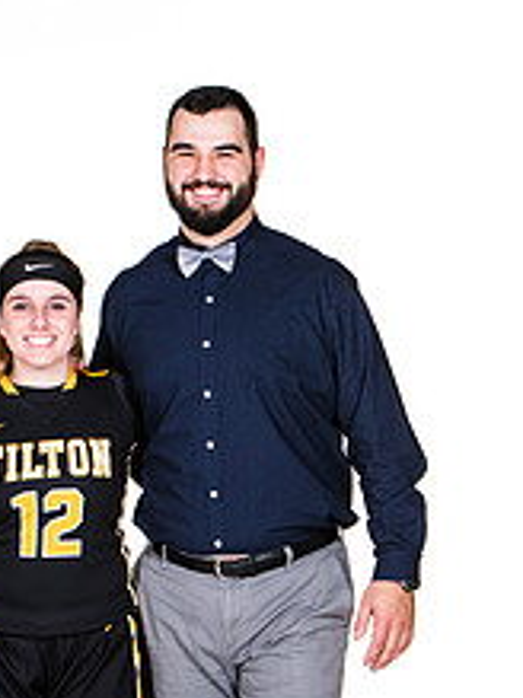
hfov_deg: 6.7
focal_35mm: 222
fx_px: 4477
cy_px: 545
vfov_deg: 8.9
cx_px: 73
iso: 200
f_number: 6.3
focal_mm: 75
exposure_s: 1/160
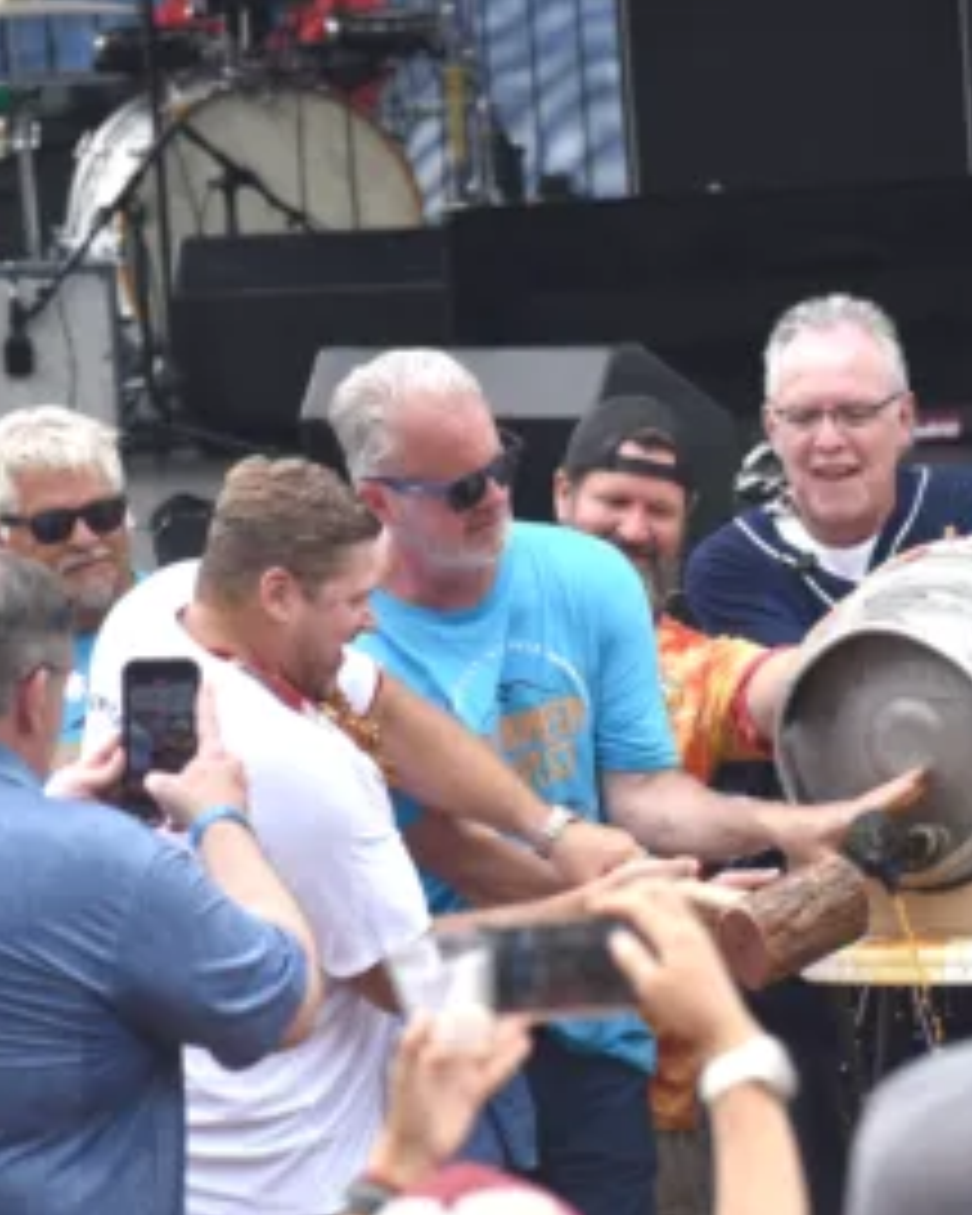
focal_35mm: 332
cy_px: 612
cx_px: 646
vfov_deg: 5.8
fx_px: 11928
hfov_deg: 4.7
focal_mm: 155
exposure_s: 1/1000
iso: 400
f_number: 5
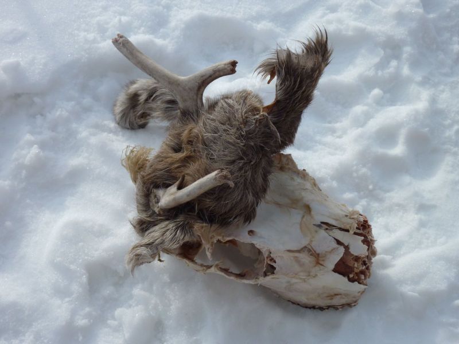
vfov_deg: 18.9
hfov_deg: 25.0
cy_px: 172
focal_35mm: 78
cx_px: 230
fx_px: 1034
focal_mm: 12.8
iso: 80
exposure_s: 1/400
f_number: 4.2
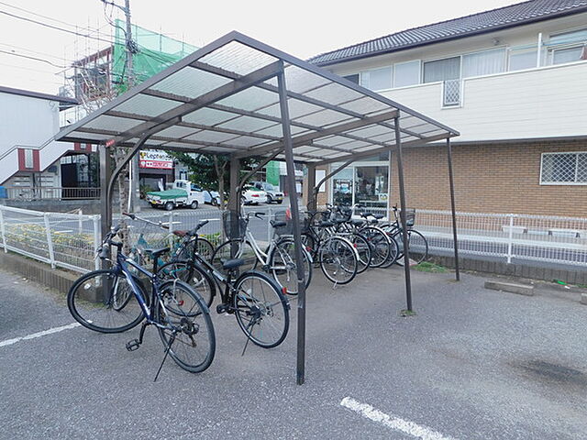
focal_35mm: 23
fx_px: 390
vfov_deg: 58.9
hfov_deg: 73.9
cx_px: 294
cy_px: 220
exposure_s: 1/160
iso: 125
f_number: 3
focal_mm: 4
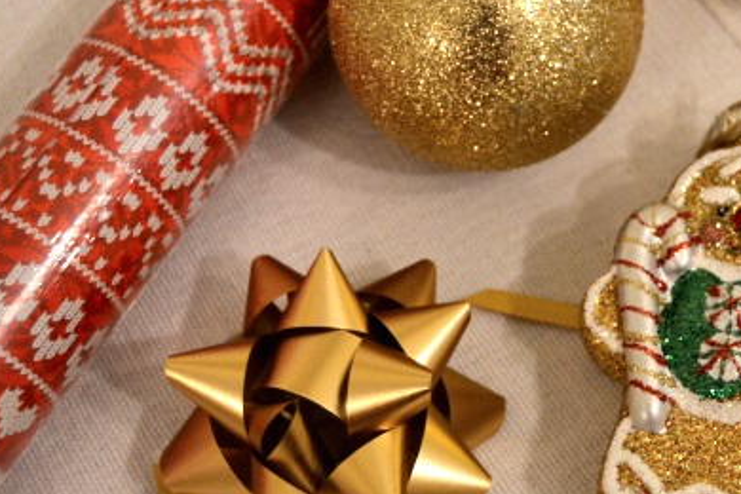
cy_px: 131
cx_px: 591
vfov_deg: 16.2
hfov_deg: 23.8
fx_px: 1729
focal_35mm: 84
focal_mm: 26
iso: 900
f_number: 4
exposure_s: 1/60
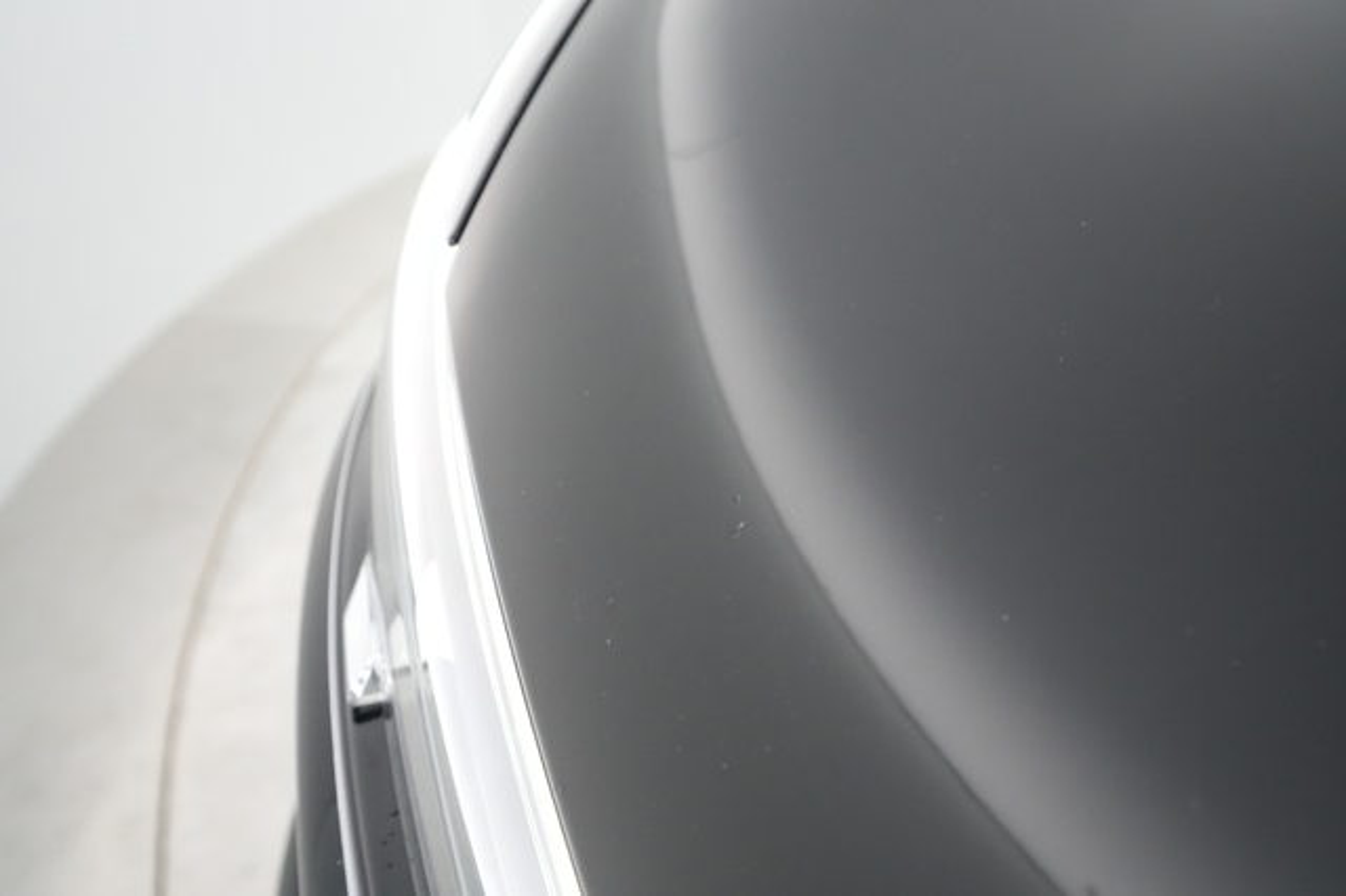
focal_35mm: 28
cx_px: 673
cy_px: 448
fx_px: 1046
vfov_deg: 46.4
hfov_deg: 65.5
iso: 8000
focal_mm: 28
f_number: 5.6
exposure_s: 1/100
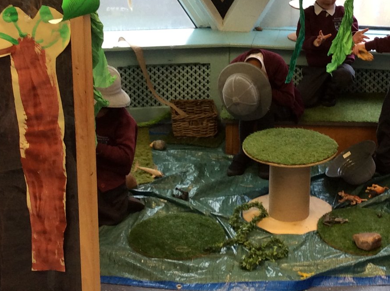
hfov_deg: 26.2
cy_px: 73
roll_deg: -1.0
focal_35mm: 74
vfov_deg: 19.7
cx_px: 256
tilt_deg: -15.5
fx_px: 833
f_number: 2.4
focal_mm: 3.3
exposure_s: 1/25
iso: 50
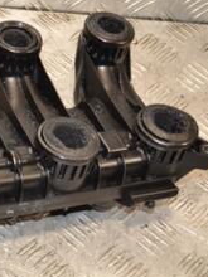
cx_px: -101
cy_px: 164
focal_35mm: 118
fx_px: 945
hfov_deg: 12.0
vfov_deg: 16.7
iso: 800
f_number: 5.6
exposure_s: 1/200
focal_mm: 30
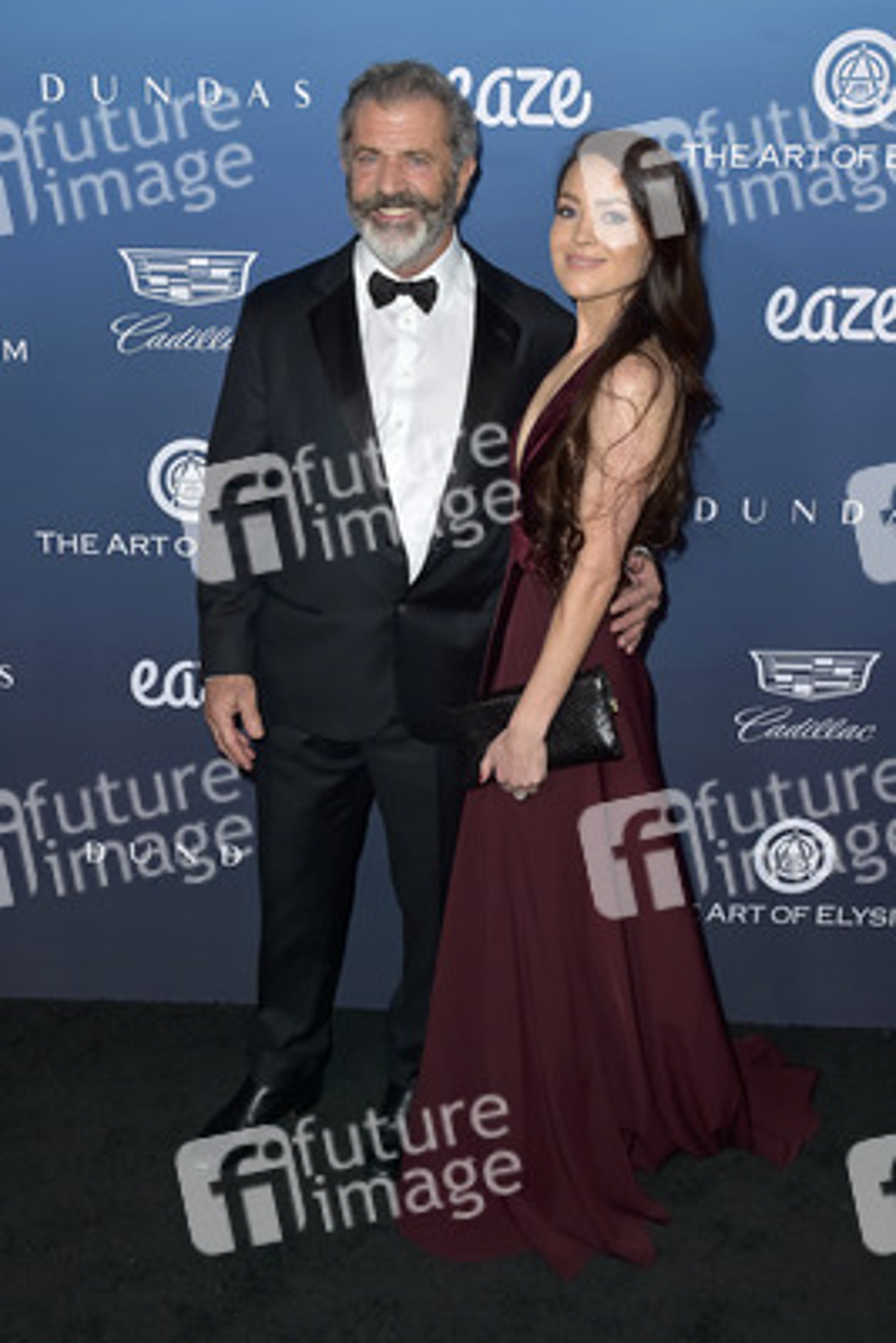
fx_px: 1492
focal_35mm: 40
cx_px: 448
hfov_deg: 33.4
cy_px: 672
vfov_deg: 48.4
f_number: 5.6
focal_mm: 40
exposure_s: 1/250
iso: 250
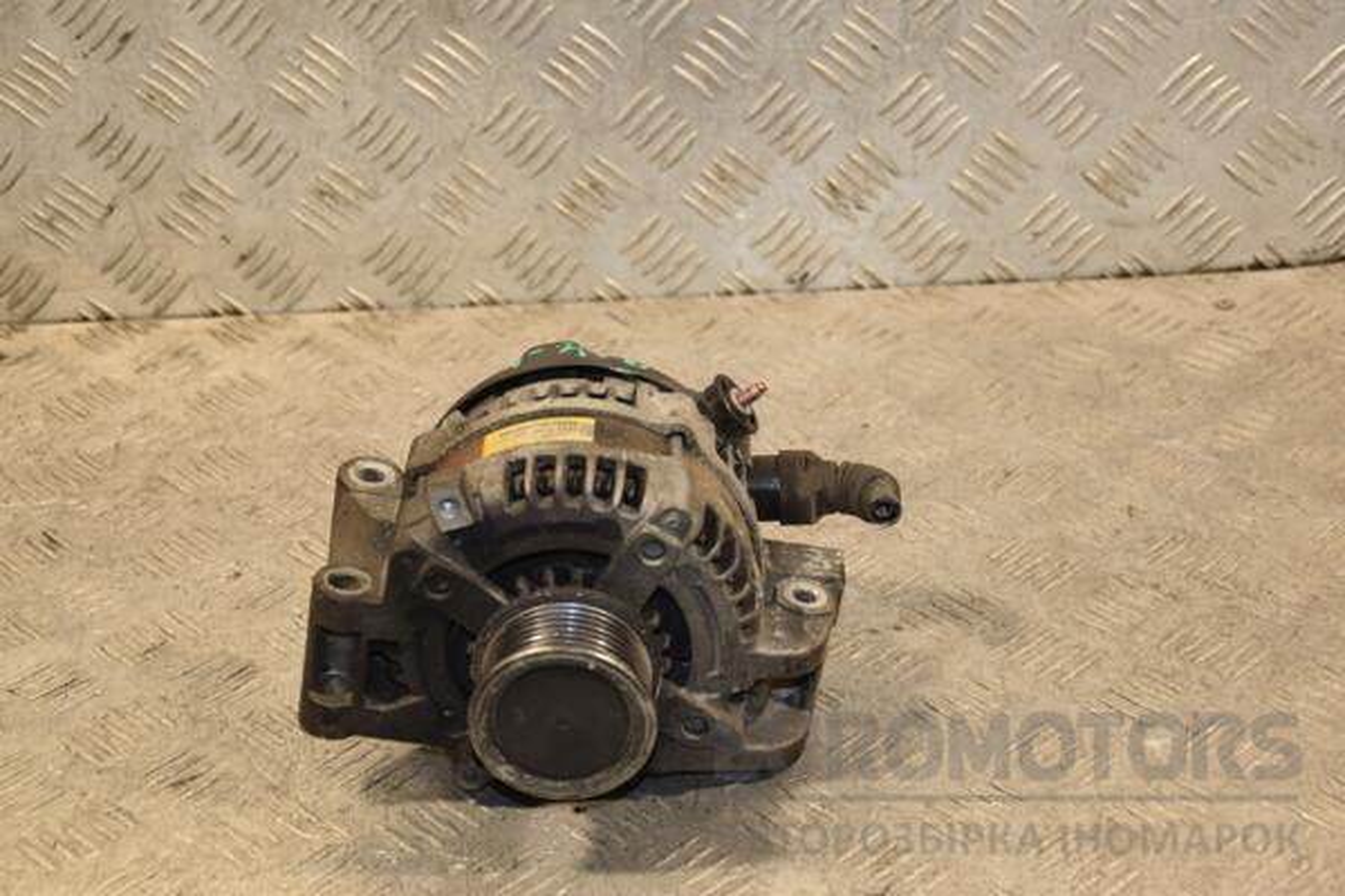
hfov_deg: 27.0
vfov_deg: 18.2
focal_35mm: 75
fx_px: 2802
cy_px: 448
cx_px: 672
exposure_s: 1/125
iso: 800
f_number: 5
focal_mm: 50
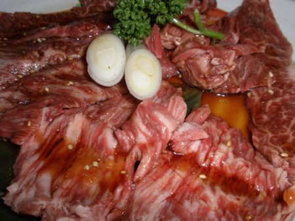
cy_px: 110
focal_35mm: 37
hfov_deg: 50.1
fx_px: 315
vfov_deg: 38.7
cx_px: 148
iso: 200
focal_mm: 6.6
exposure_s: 1/30
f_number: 10
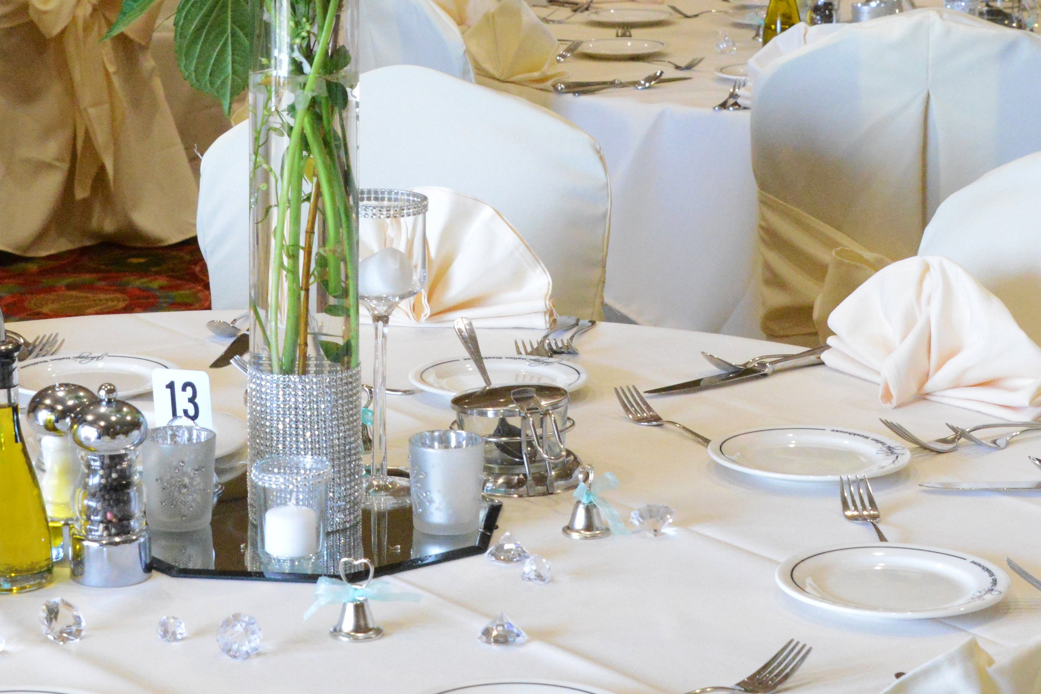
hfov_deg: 18.9
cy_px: 143
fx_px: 3124
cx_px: 403
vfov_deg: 12.6
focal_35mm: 108
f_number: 9
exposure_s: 1/250
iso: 6400
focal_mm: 40
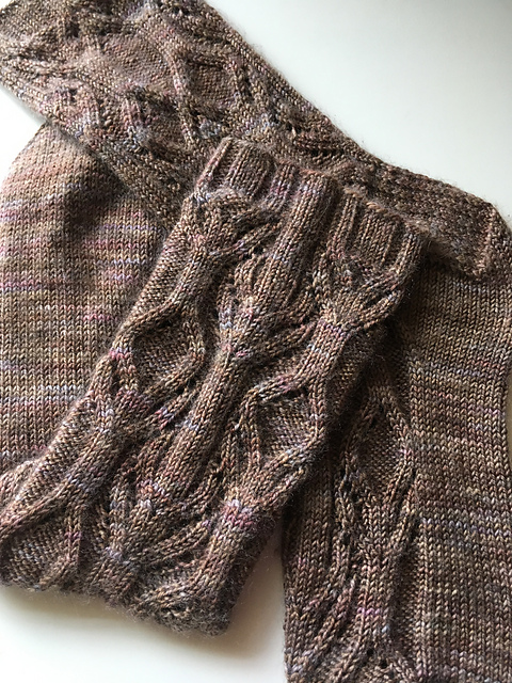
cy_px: 342
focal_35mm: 29
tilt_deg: -77.1
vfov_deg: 61.7
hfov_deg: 48.2
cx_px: 256
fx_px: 572
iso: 40
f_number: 2.2
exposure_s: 1/30
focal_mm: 4.15
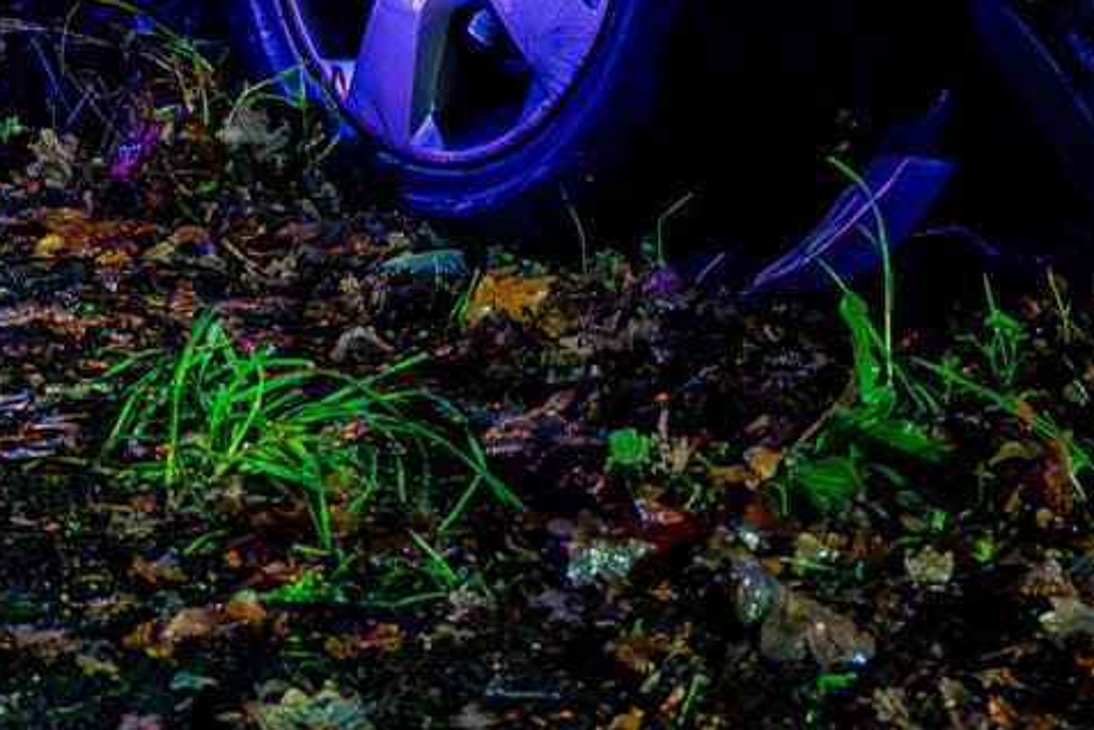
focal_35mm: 214
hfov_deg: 9.6
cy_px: -785
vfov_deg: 6.2
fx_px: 6503
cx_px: 725
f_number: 2.8
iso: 5000
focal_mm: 34
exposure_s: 1/50
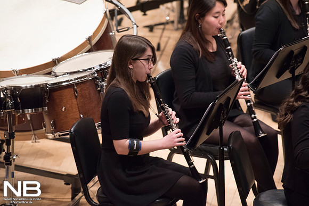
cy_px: 103
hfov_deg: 3.4
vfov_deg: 2.3
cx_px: 154
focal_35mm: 600
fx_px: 5151
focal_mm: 600
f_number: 5.6
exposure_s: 1/125
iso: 6400
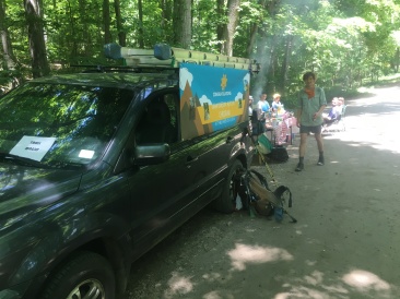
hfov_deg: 61.7
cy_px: 150
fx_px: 335
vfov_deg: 48.2
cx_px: 200
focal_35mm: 29
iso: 25
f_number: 2.2
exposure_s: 1/30
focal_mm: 4.15
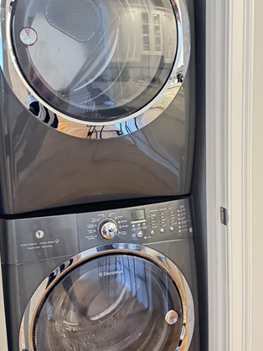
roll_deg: +2.3
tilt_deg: -9.2
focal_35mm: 44
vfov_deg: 42.8
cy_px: 144
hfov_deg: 32.9
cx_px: 126
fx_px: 446
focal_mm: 6.76
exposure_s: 1/60
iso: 800
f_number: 1.78
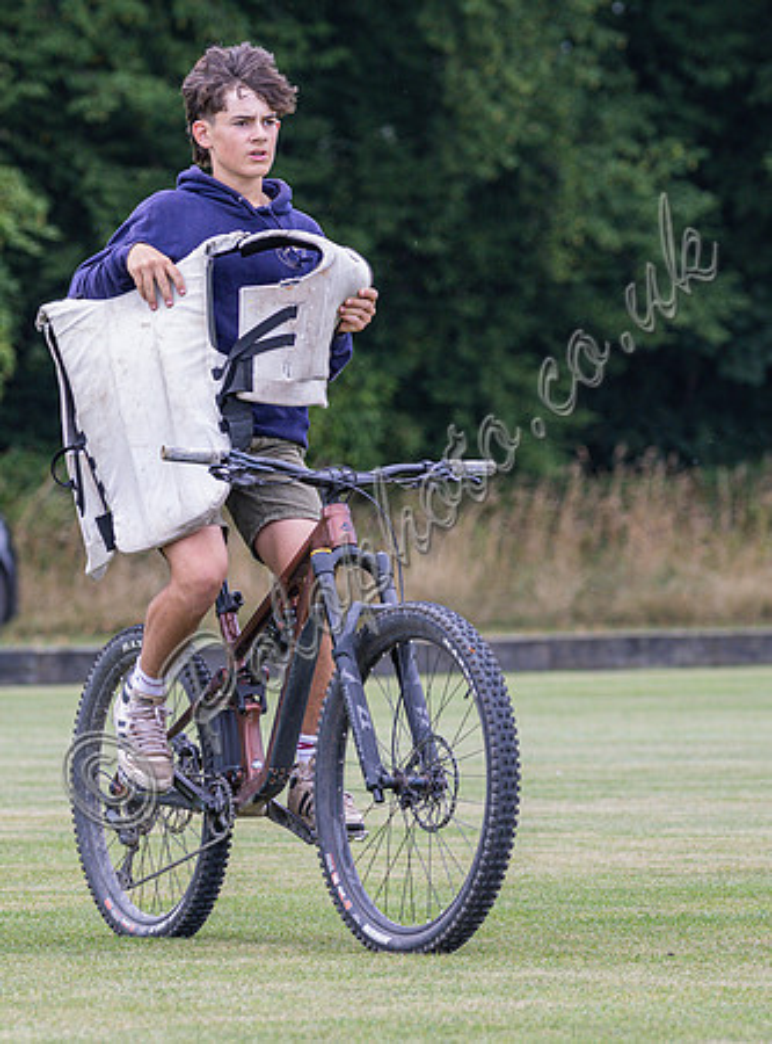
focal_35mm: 399
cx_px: 250
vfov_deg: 5.0
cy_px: 427
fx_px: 11981
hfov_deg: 3.7
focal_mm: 180
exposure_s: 1/800
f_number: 5
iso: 500
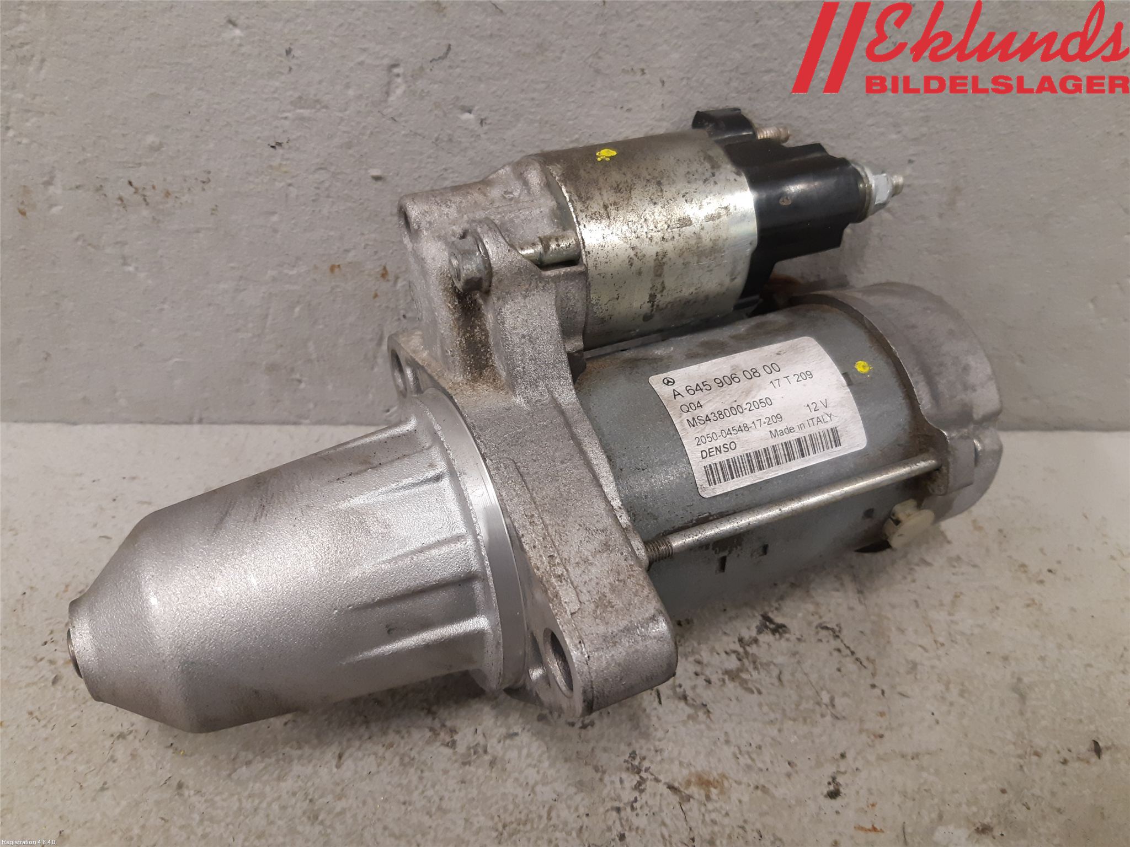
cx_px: 565
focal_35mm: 26
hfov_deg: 67.3
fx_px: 849
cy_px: 424
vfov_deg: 53.1
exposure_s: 1/50
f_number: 1.7
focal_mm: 3.93
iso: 200
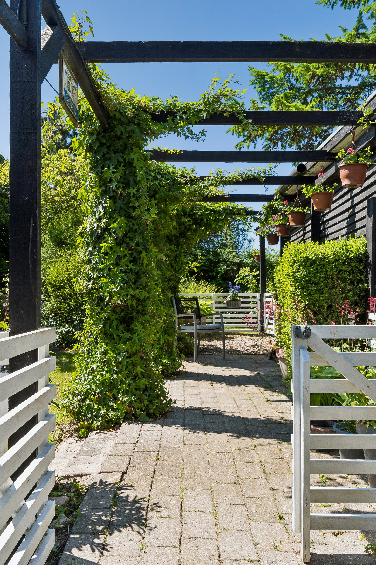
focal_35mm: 31
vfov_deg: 60.3
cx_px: 194
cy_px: 282
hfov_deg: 42.3
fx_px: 486
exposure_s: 1/400
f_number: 8
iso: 250
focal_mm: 20
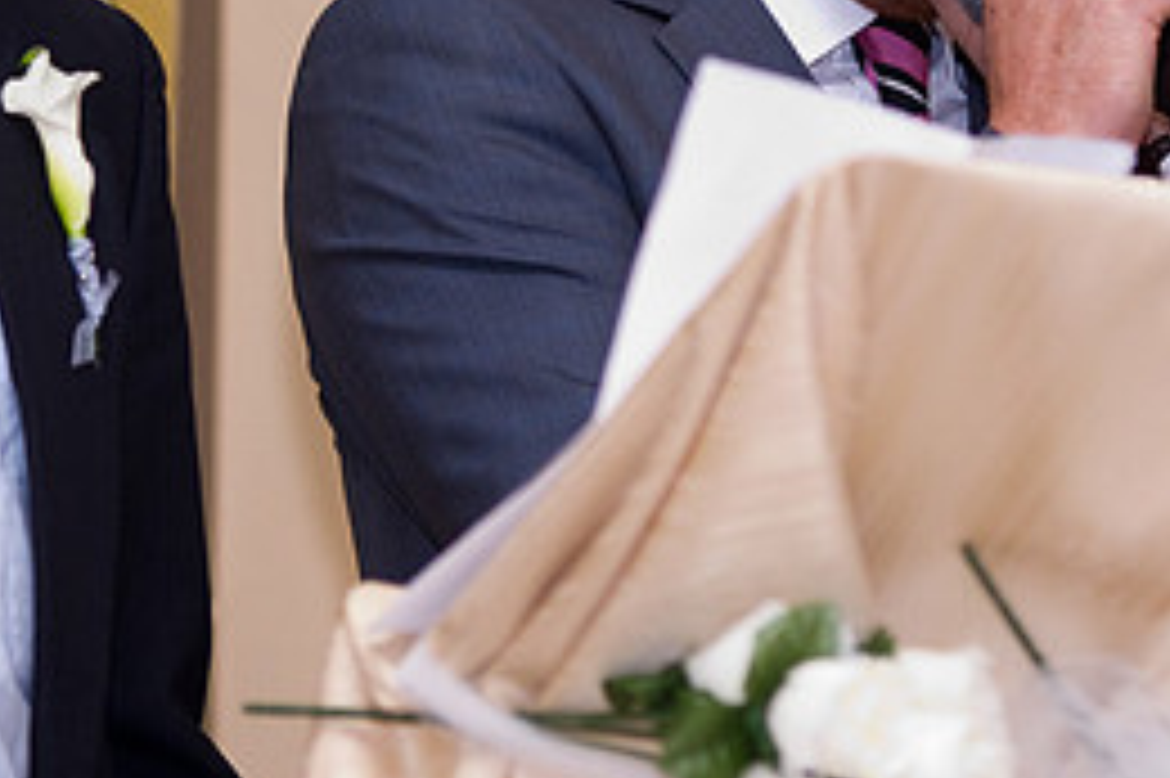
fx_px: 12439
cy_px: -11
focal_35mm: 383
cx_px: 68
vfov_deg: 3.6
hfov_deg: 5.4
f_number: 3.5
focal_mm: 115
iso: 800
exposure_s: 1/160
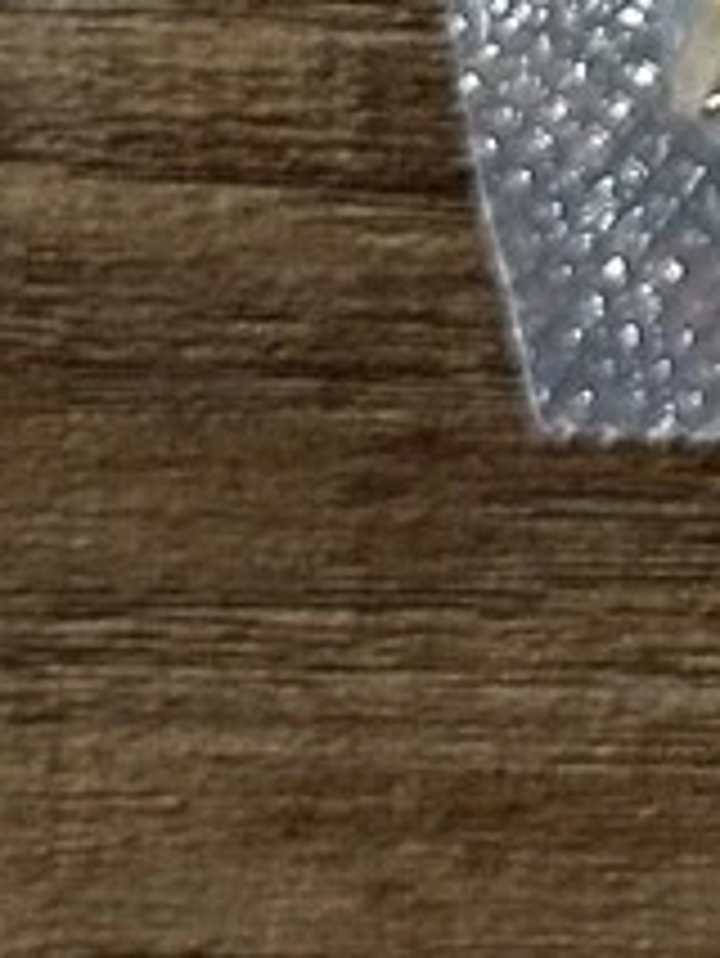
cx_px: 2218
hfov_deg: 4.4
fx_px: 9032
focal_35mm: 326
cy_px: -1345
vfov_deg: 5.8
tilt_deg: -88.0
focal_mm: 6.86
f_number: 1.78
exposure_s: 1/60
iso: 160
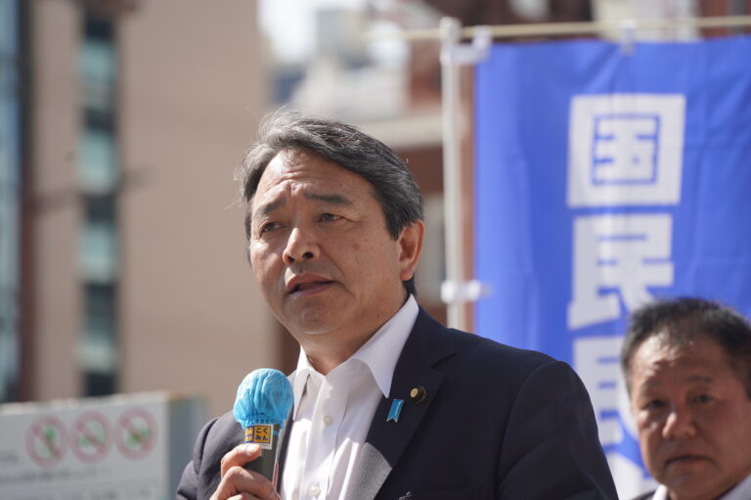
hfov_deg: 10.8
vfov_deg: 7.2
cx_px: 376
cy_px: 250
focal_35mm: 190
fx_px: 3961
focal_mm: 190
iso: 100
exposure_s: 1/250
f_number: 5.6
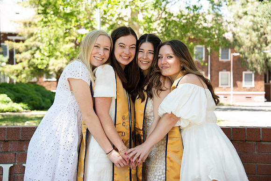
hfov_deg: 26.0
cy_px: 90
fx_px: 587
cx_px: 136
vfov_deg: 17.5
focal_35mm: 78
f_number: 5.6
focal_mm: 78
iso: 640
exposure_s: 1/320
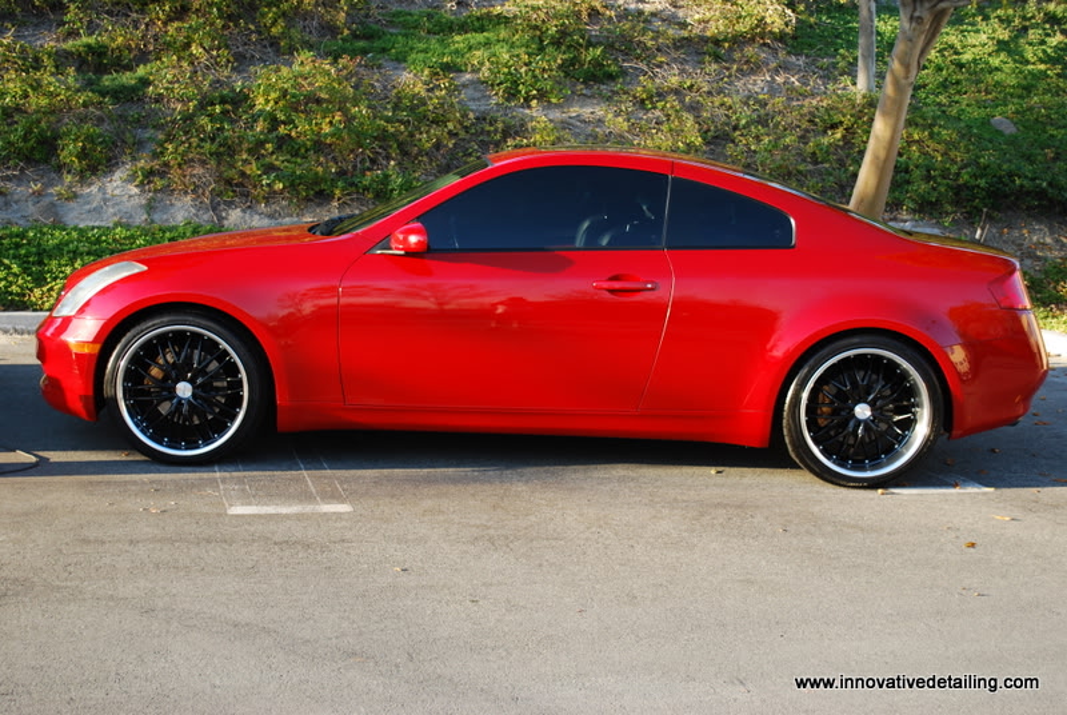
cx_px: 534
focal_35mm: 48
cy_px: 358
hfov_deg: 41.1
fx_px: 1425
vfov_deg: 28.2
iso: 200
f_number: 5.6
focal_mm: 32
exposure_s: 1/125
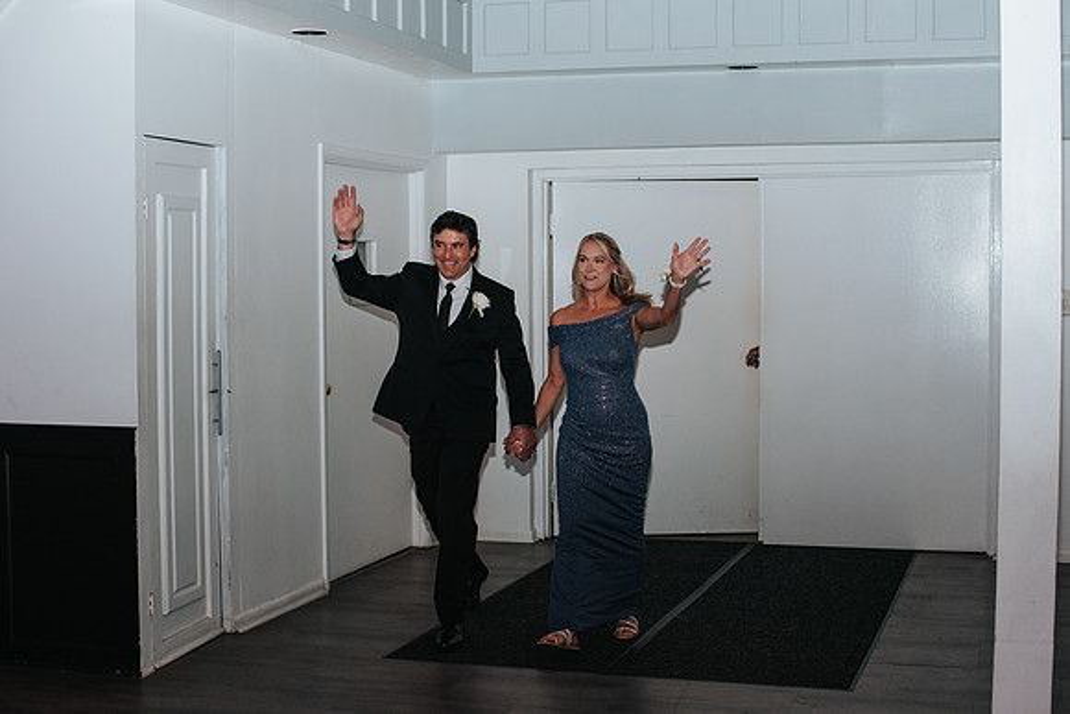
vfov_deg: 26.0
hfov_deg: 38.2
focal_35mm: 52
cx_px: 551
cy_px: 346
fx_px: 1544
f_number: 3.5
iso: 800
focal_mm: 50
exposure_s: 1/125
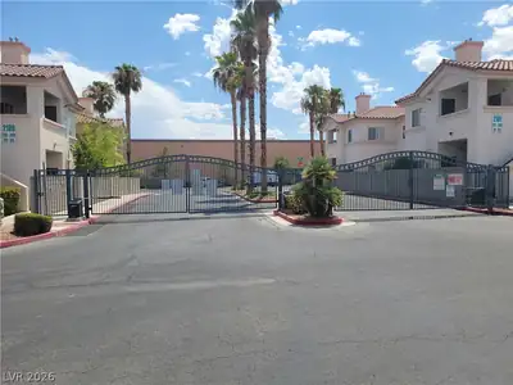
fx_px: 385
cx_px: 256
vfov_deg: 53.1
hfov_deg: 67.3
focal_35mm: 26
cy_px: 192
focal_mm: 5.4
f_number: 1.8
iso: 40
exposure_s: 1/2929
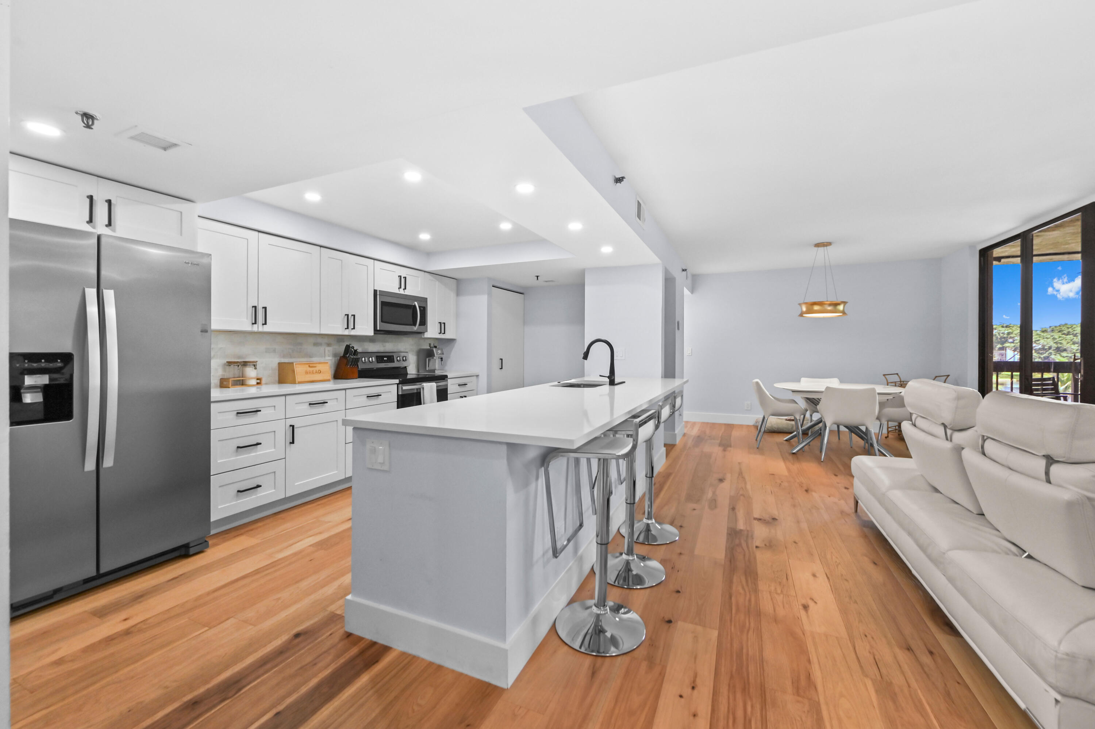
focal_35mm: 14
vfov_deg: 81.1
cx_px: 548
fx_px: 426
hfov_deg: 104.3
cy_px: 364
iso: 1000
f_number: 9
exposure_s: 1/30
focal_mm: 14
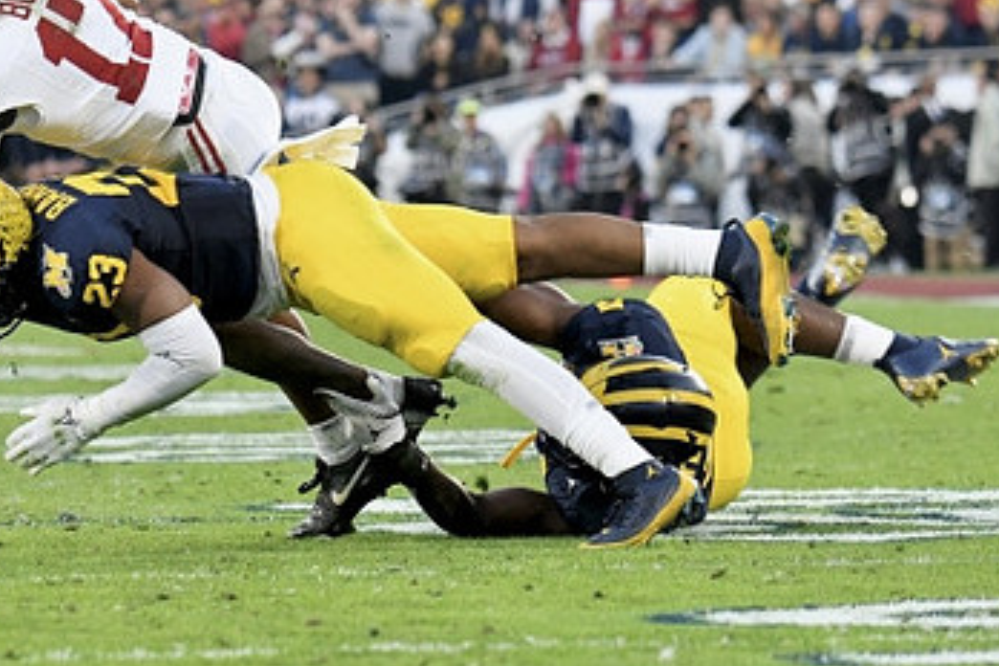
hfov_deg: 4.9
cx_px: 356
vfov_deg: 3.3
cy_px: 179
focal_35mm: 420
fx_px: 11654
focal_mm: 210
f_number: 5.3
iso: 3200
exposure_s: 1/1000
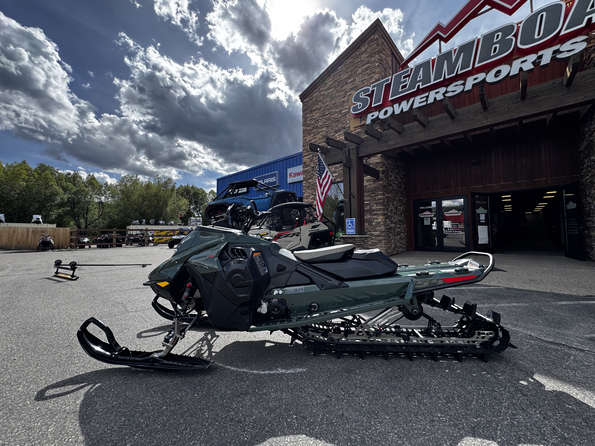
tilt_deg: +1.1
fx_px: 241
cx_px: 298
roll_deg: +0.3
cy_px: 223
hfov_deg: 102.1
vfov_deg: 85.7
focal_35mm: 14
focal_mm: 2.22
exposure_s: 1/693
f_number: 2.2
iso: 40
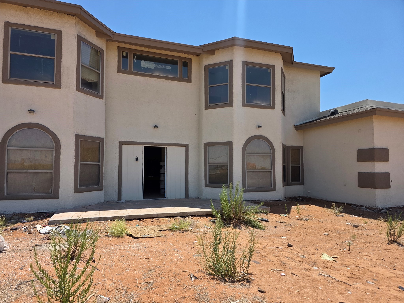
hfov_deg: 73.9
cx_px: 202
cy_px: 152
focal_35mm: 23
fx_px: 268
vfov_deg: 58.9
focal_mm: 6.3
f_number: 1.7
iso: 80
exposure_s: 1/5296
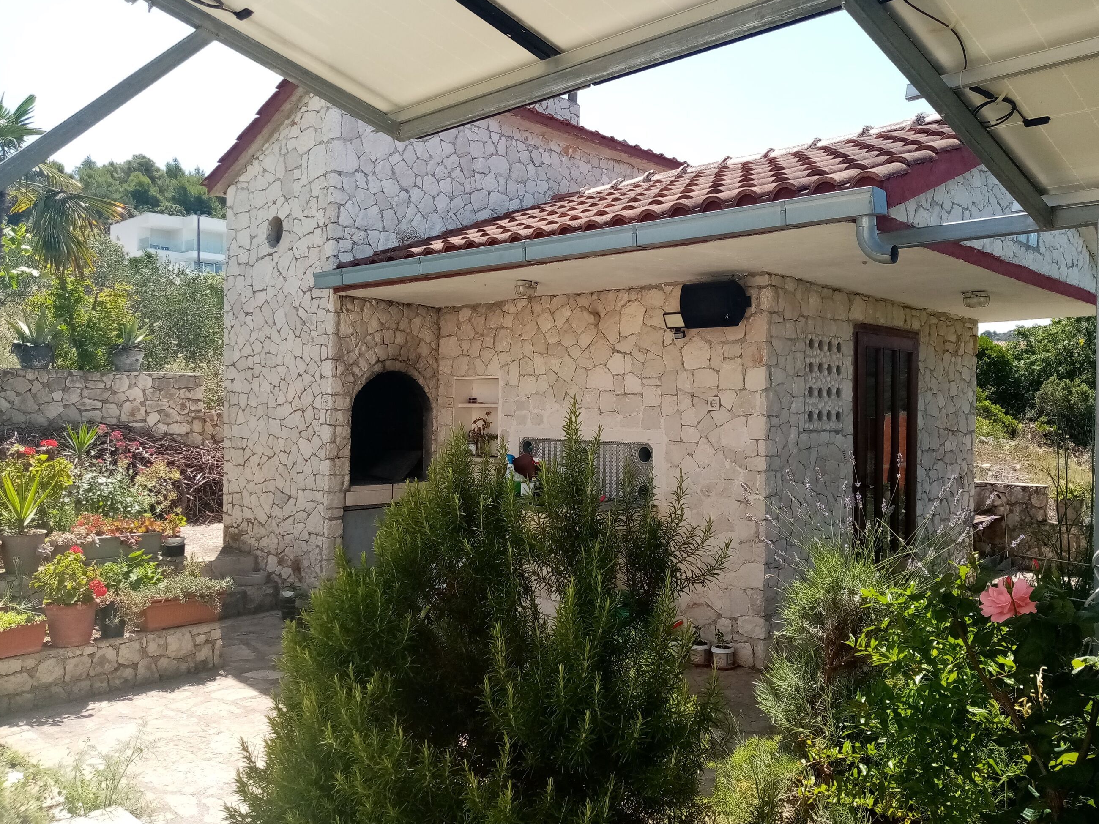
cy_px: 406
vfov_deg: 49.7
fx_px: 889
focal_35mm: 28
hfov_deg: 63.4
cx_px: 582
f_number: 1.8
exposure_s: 1/613
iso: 101
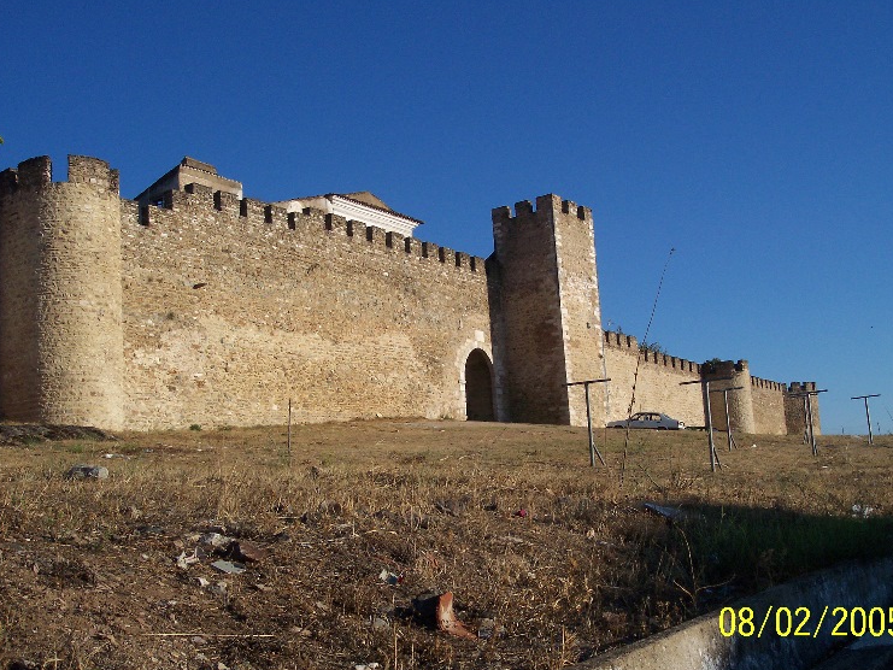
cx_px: 471
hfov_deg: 45.7
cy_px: 351
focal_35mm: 41
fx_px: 1058
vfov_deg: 35.1
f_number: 4.8
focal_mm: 8
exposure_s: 1/1000
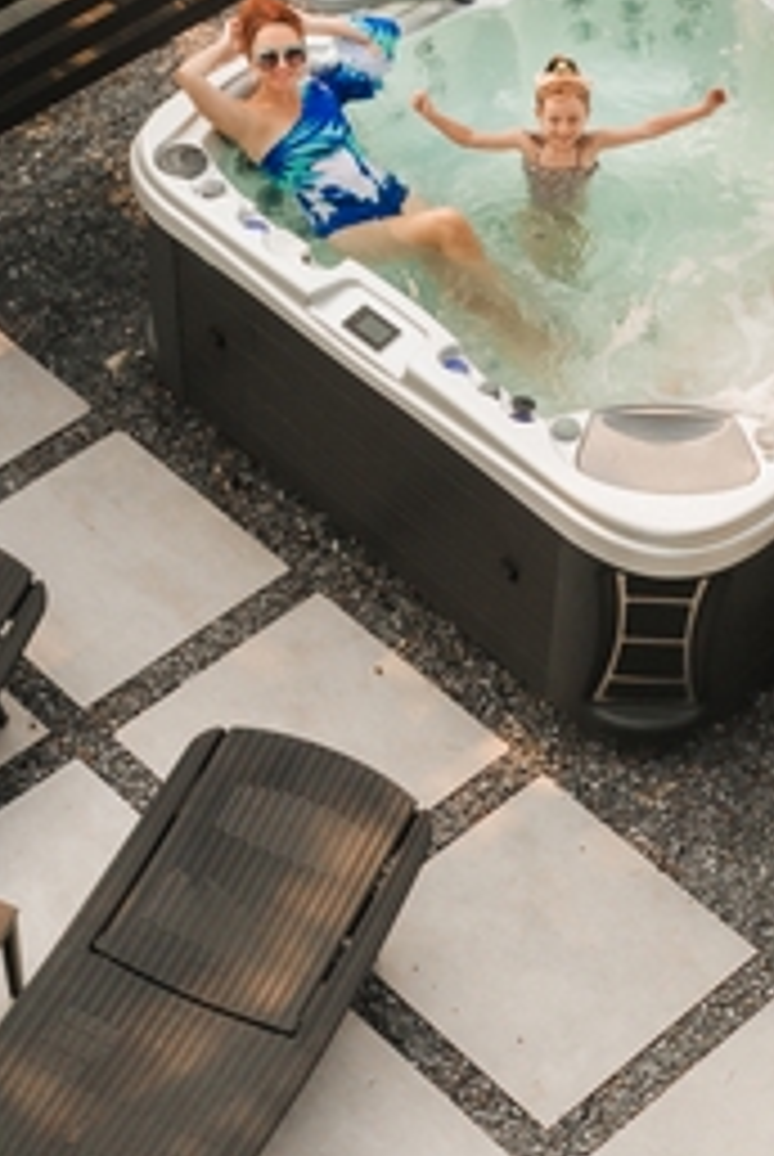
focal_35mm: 87
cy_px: 524
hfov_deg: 15.7
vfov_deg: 23.3
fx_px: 2798
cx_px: 274
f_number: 3.5
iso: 100
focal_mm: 10.26
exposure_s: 1/200
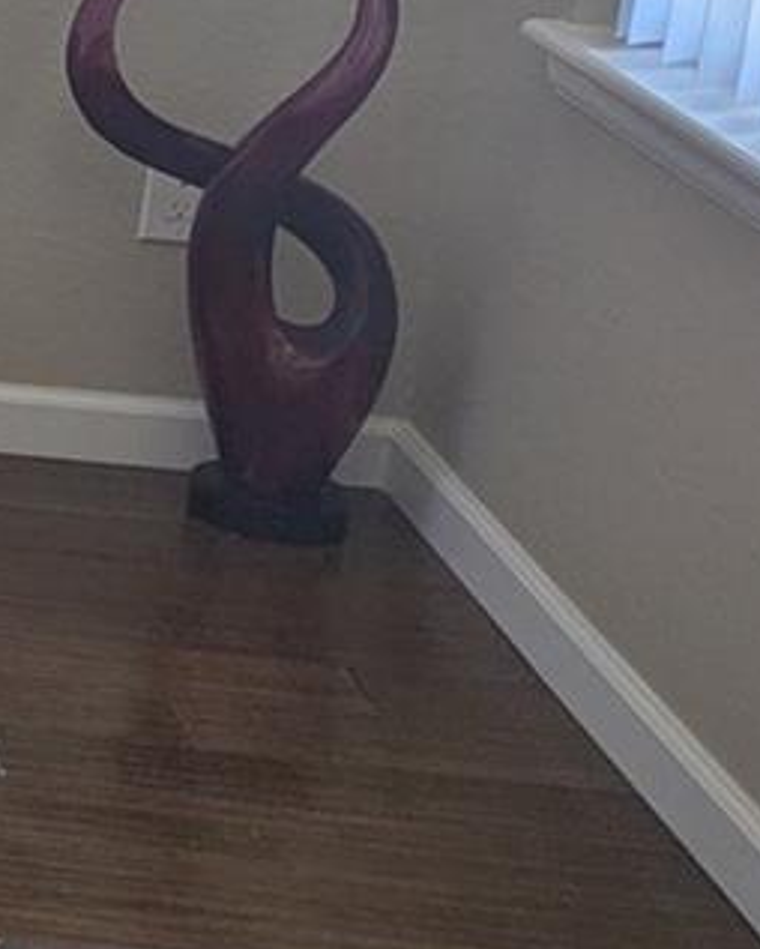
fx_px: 3315
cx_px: -1508
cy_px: -3
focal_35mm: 118
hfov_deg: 9.9
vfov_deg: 16.0
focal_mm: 6.81
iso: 45
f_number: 1.85
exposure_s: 1/60
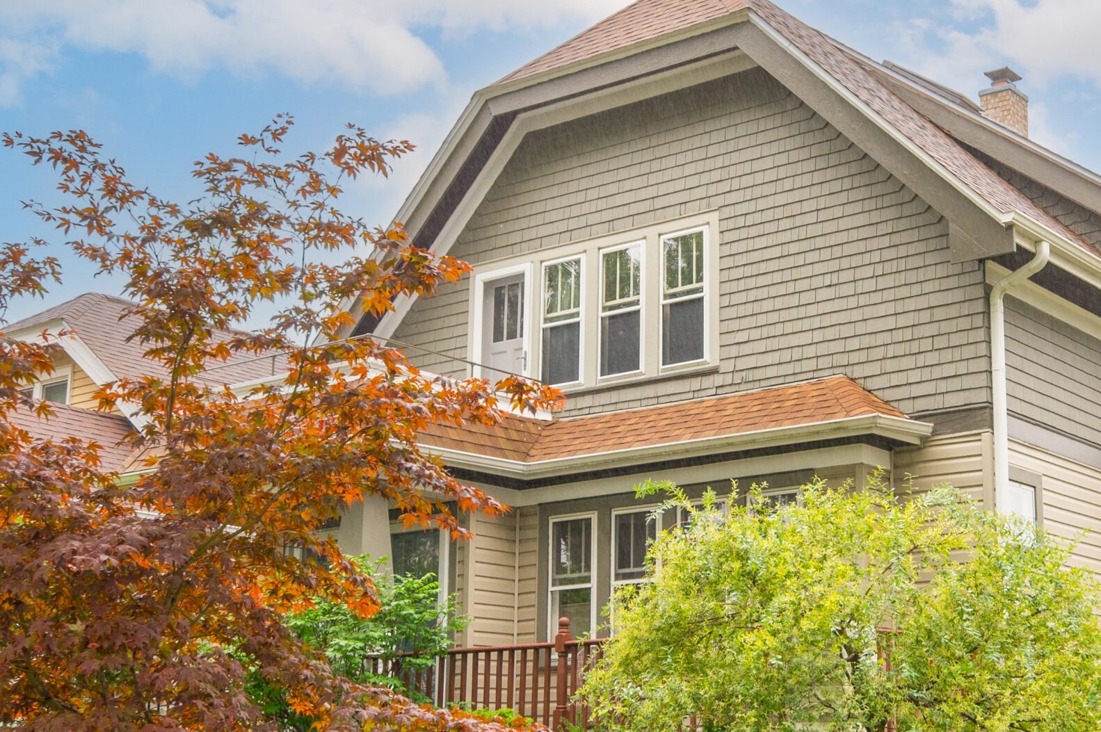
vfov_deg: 24.5
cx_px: 790
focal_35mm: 55
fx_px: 1681
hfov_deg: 35.7
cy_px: 431
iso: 320
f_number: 8
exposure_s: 1/50
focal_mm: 23
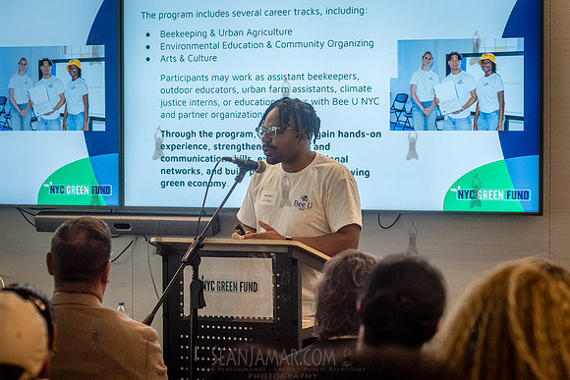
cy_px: 190
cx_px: 282
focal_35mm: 110
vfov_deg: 12.5
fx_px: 1743
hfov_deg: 18.6
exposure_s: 1/640
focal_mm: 105
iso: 4000
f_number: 5
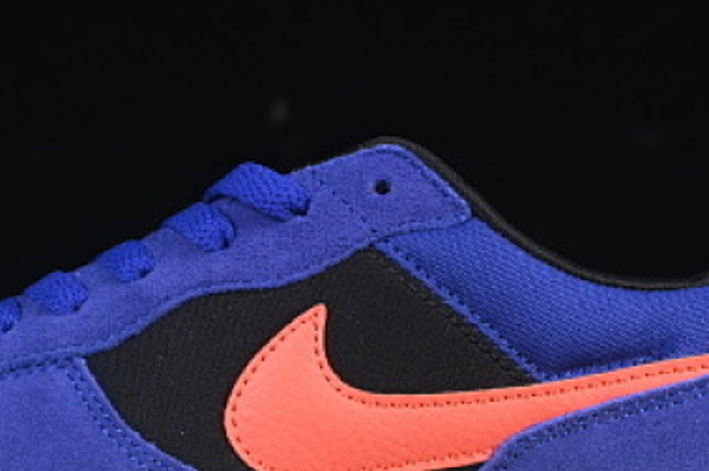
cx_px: 262
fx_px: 4211
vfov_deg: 6.4
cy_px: 226
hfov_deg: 9.6
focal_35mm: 214
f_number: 6.3
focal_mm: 50
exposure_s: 1/50
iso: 160
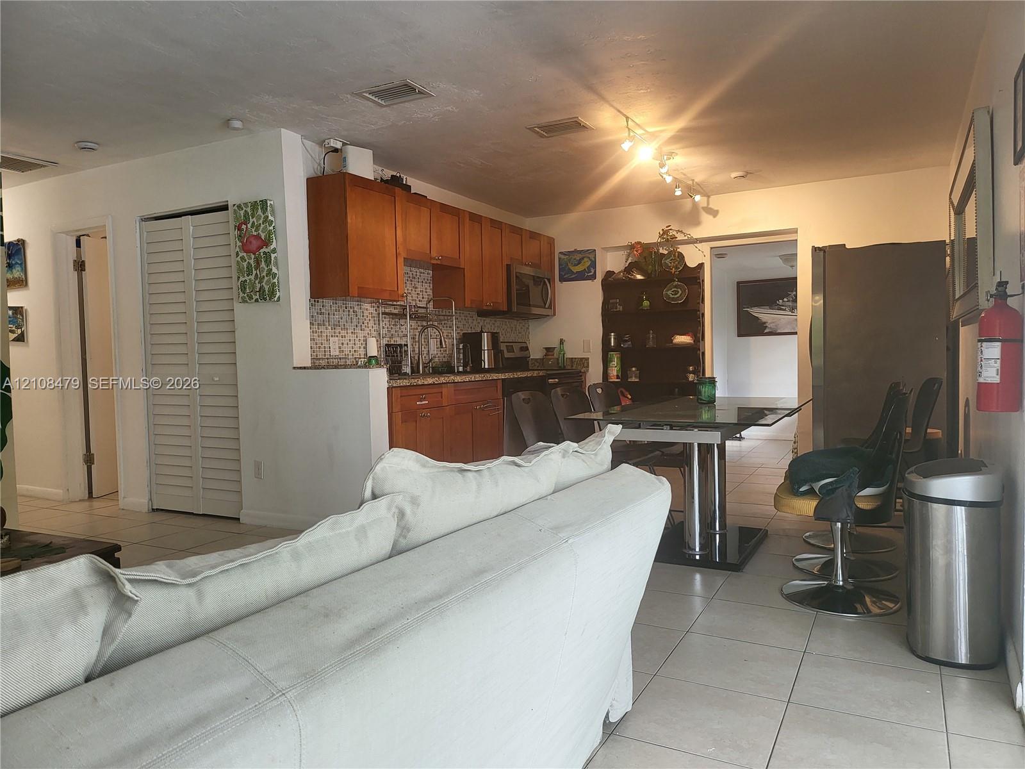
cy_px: 384
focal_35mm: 24
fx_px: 711
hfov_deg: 71.6
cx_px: 512
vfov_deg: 56.8
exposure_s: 1/120
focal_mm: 5
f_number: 1.8
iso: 160
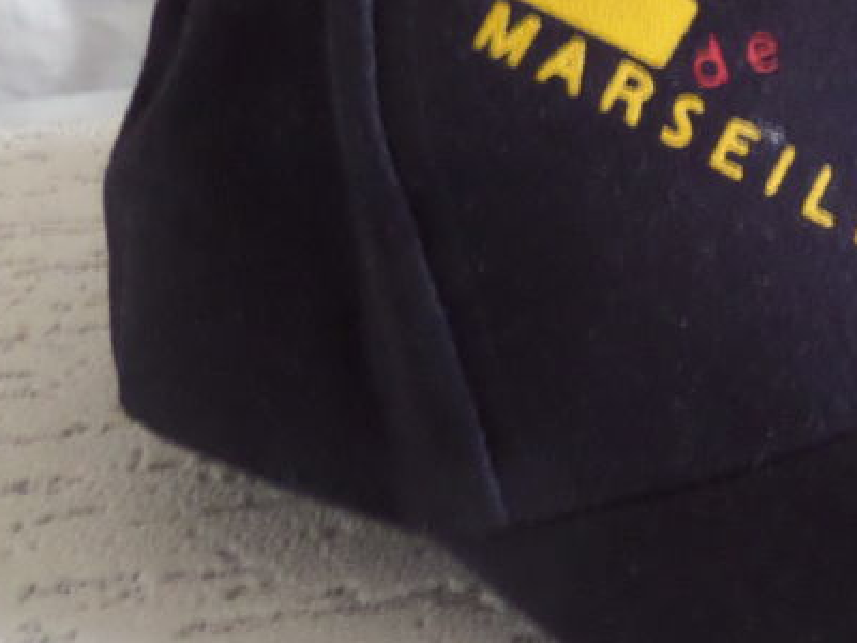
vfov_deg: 24.3
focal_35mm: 60
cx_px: 906
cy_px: 236
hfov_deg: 29.5
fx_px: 1485
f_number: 3.2
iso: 400
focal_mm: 4
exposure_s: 1/4
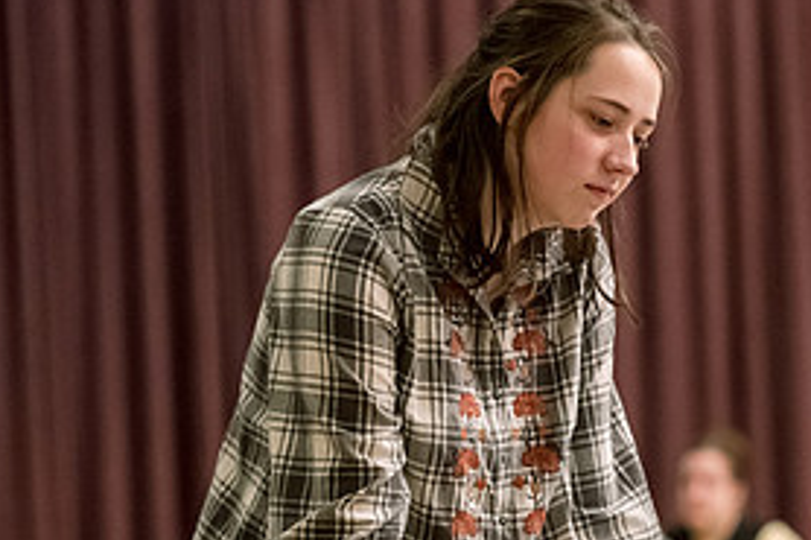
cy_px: 457
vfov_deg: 6.6
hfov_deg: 9.8
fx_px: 4705
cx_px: 761
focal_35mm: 209
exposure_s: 1/200
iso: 5000
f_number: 3.2
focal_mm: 100
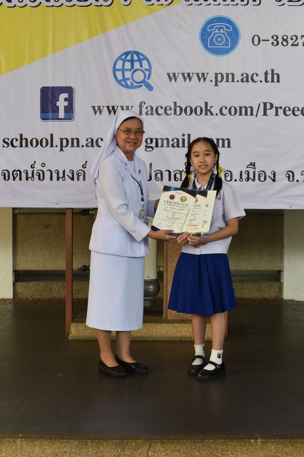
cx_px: 152
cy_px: 228
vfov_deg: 39.6
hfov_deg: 27.0
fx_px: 634
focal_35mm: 50
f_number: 4
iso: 400
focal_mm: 50
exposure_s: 1/60
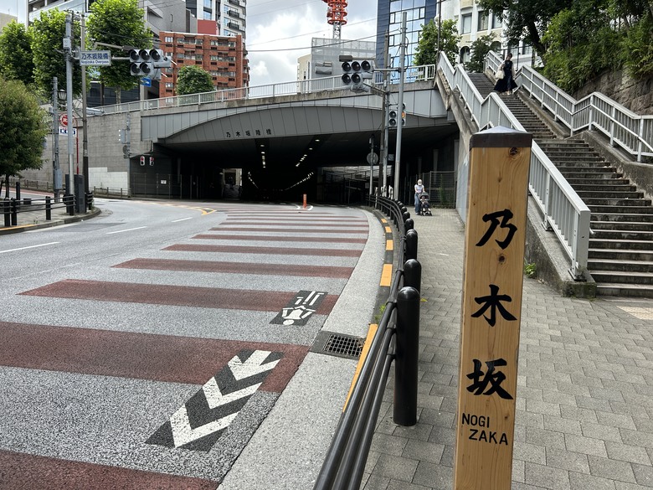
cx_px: 326
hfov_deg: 67.3
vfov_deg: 53.1
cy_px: 245
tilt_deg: -5.8
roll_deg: -1.2
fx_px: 490
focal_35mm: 26
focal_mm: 5.7
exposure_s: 1/909
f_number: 1.5
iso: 50
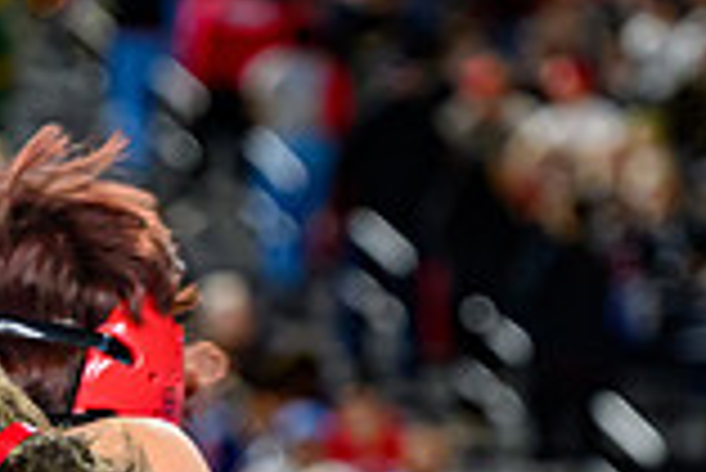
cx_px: 264
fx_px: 7243
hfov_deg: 5.6
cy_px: 655
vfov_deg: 3.7
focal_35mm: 369
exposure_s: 1/800
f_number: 2.8
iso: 2500
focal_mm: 80
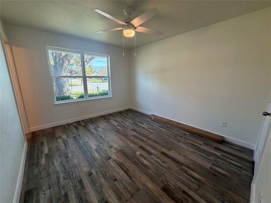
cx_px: 136
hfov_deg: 102.1
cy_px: 102
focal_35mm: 14
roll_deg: +0.7
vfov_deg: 85.7
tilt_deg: -13.8
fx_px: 110
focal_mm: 2.22
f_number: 2.2
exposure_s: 1/120
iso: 200
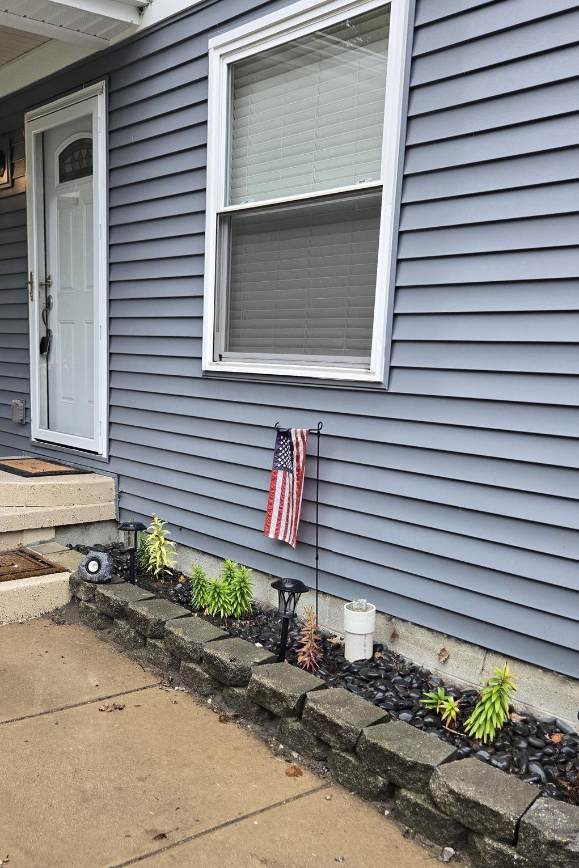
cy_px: 523
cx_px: 234
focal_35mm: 36
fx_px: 868
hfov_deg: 36.8
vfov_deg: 52.7
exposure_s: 1/508
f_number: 1.8
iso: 125
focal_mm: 5.4
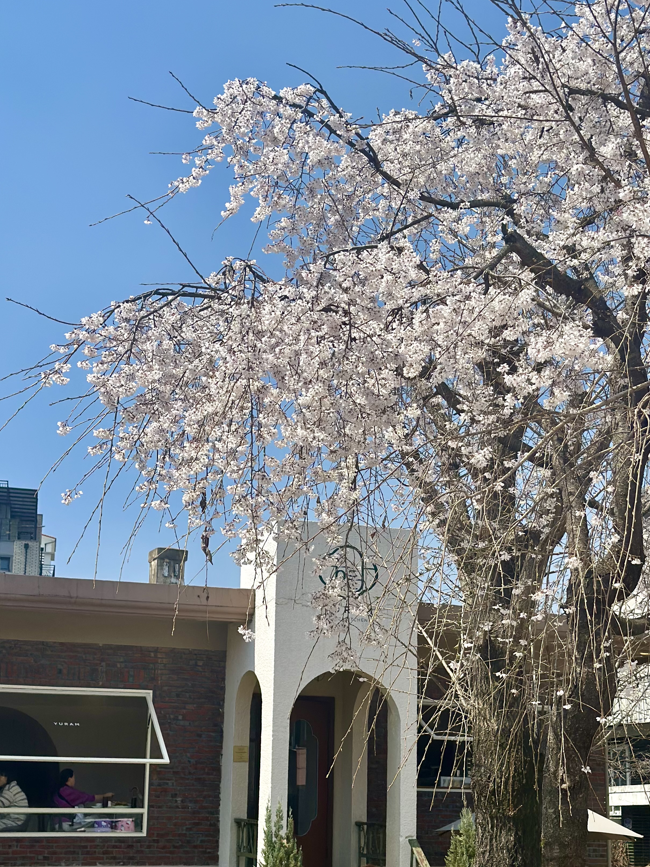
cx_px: 372
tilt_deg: +12.5
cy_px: 530
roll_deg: -0.5
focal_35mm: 60
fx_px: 1502
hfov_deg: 24.4
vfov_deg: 32.1
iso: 100
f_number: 1.78
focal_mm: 6.86
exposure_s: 1/6623
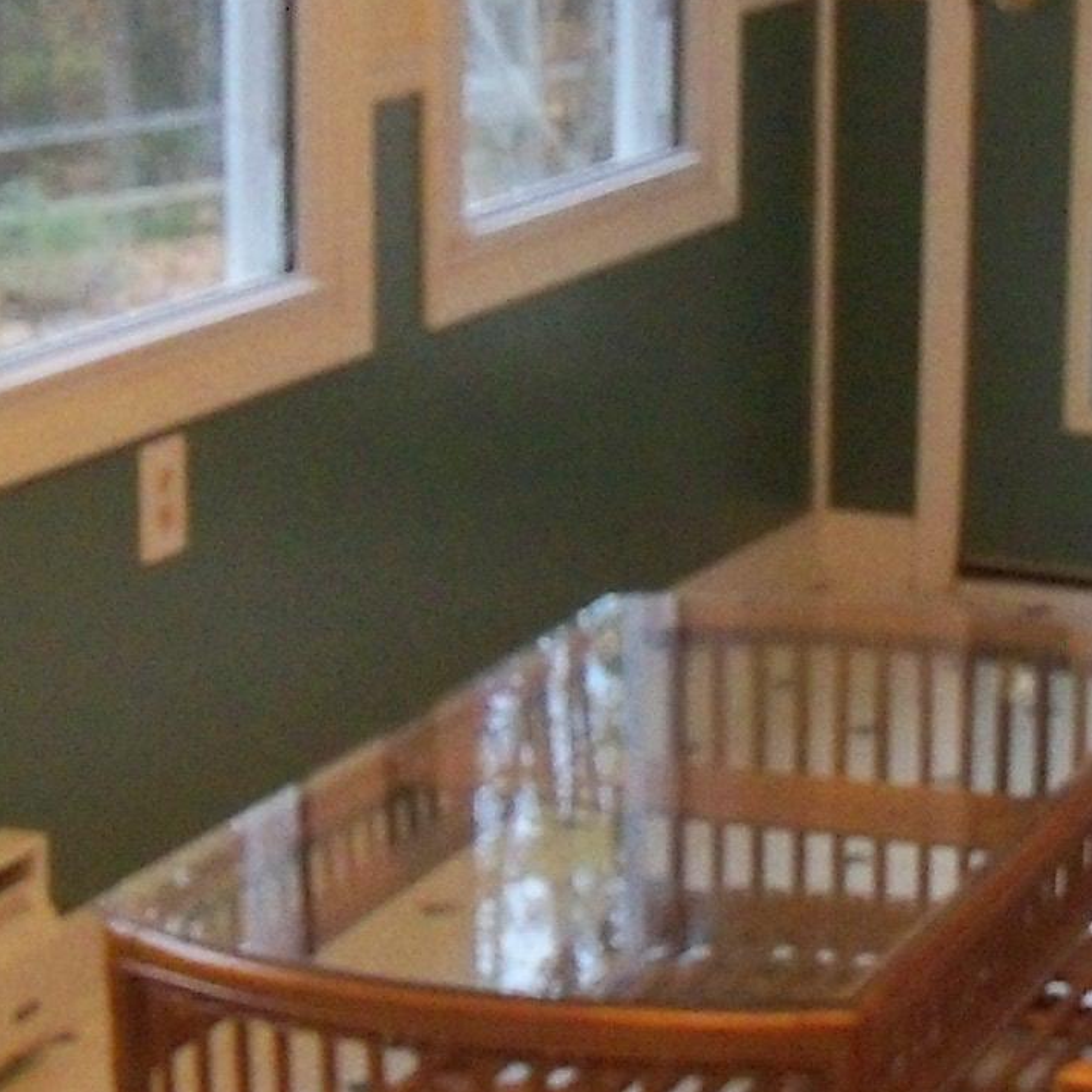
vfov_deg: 15.5
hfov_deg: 15.6
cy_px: 385
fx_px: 3997
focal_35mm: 112
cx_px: 580
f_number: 3.5
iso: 500
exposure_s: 1/40
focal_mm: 6.2
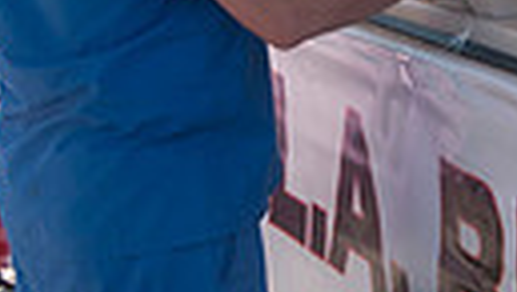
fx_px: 1744
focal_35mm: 127
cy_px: 38
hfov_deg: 16.8
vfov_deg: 9.6
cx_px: 341
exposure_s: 1/200
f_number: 7.1
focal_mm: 18
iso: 200
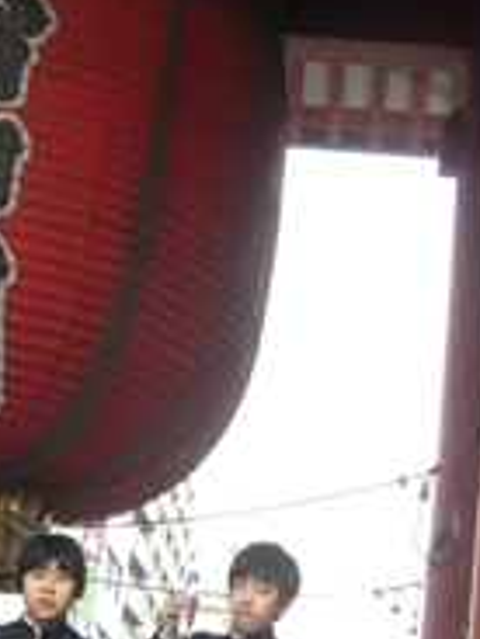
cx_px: 38
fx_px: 1664
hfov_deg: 16.2
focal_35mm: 90
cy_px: 488
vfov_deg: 21.6
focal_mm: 6.2
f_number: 2.7
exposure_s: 1/250
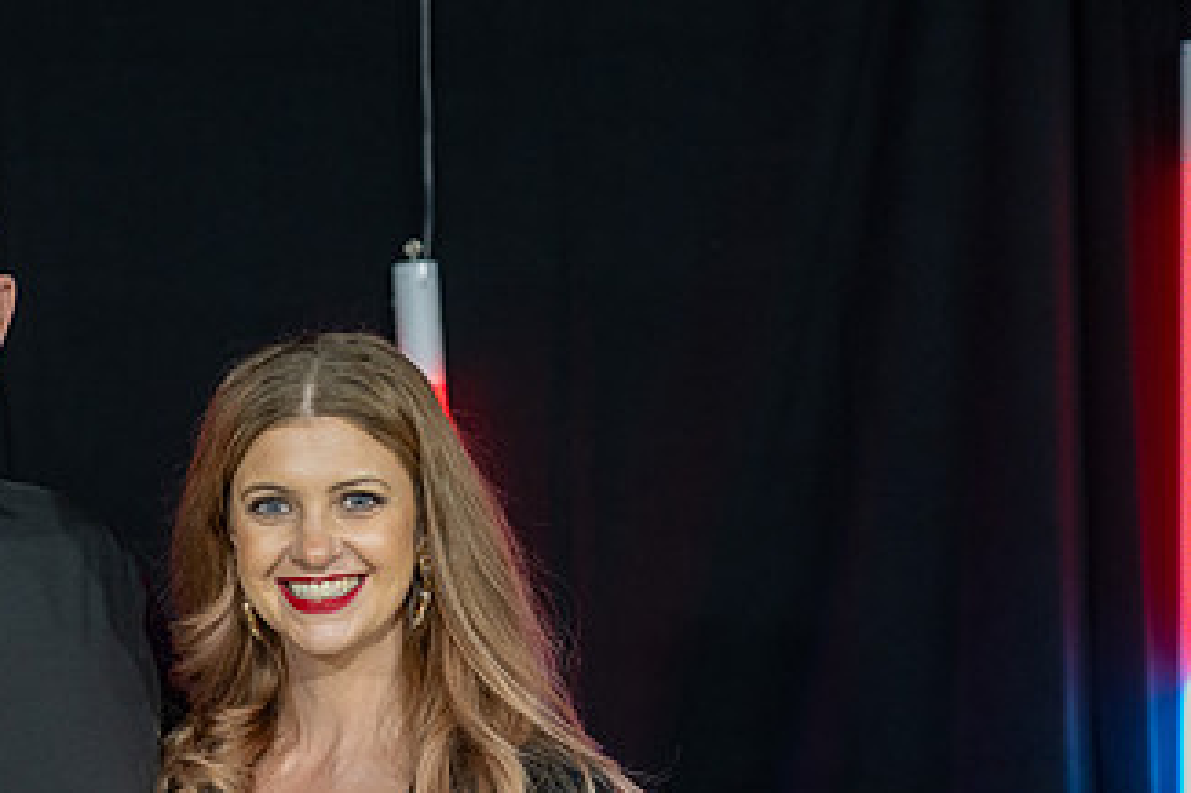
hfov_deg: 17.7
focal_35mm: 114
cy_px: 649
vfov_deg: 12.0
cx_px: 164
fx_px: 3769
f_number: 4
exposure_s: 1/80
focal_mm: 64
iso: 1600
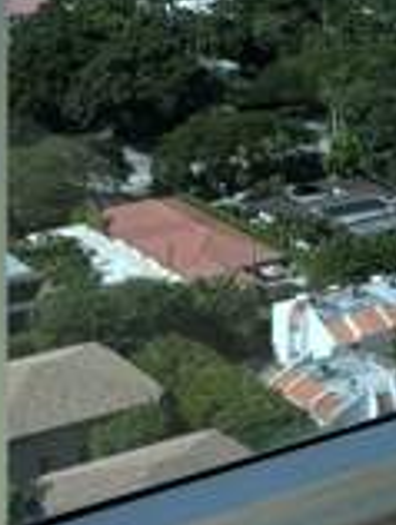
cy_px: -136
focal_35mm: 105
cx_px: 429
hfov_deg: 13.8
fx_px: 1597
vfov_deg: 17.6
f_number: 1.6
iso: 50
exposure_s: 1/3279
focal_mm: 5.96
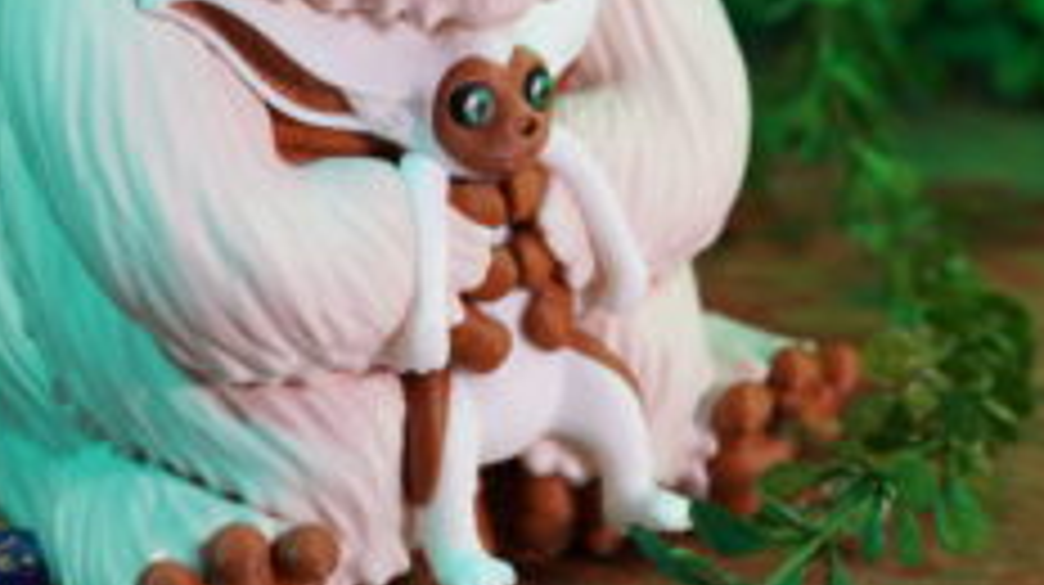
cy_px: -32
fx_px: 3125
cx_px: 486
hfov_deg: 19.0
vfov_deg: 10.6
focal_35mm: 113
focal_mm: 50
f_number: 3.5
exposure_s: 1/60
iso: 800
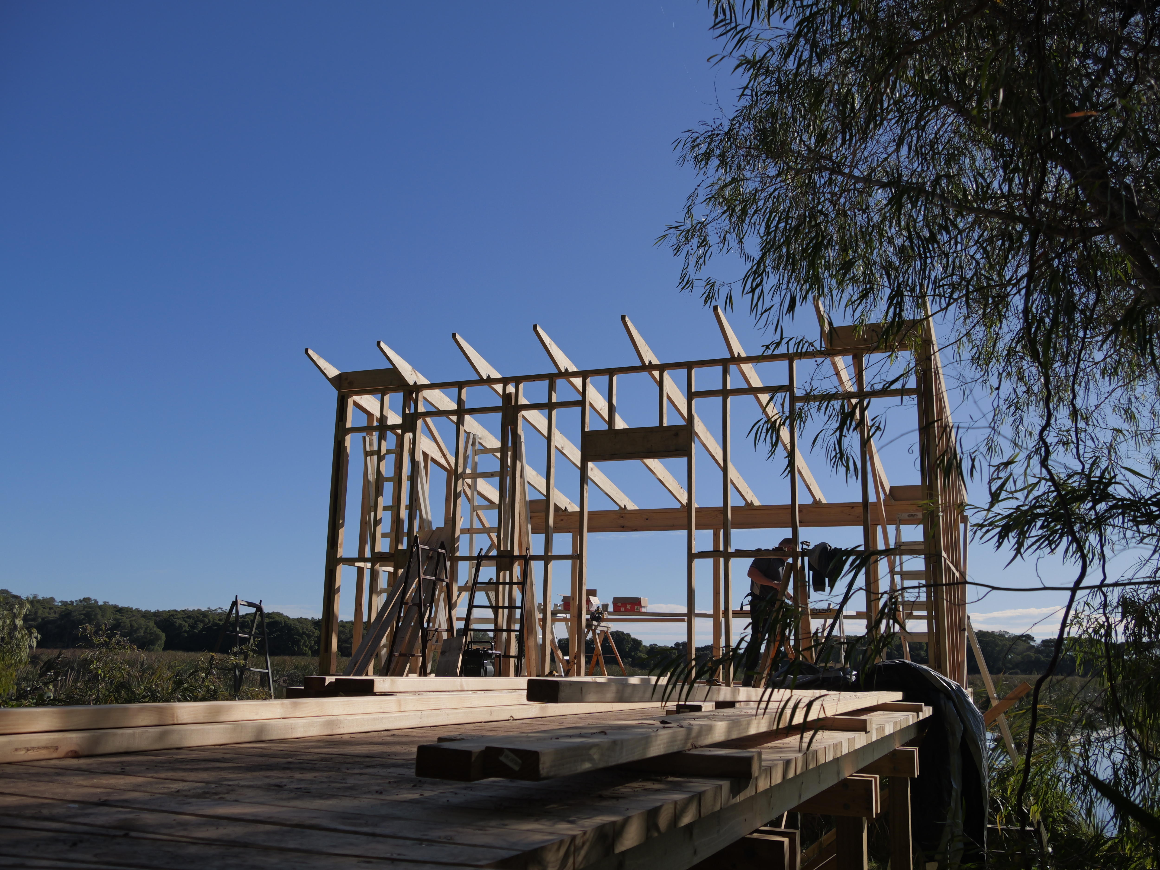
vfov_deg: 46.8
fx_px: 1006
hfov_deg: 59.9
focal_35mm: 30
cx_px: 580
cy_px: 435
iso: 100
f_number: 4.5
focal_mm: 15
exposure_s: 1/1600
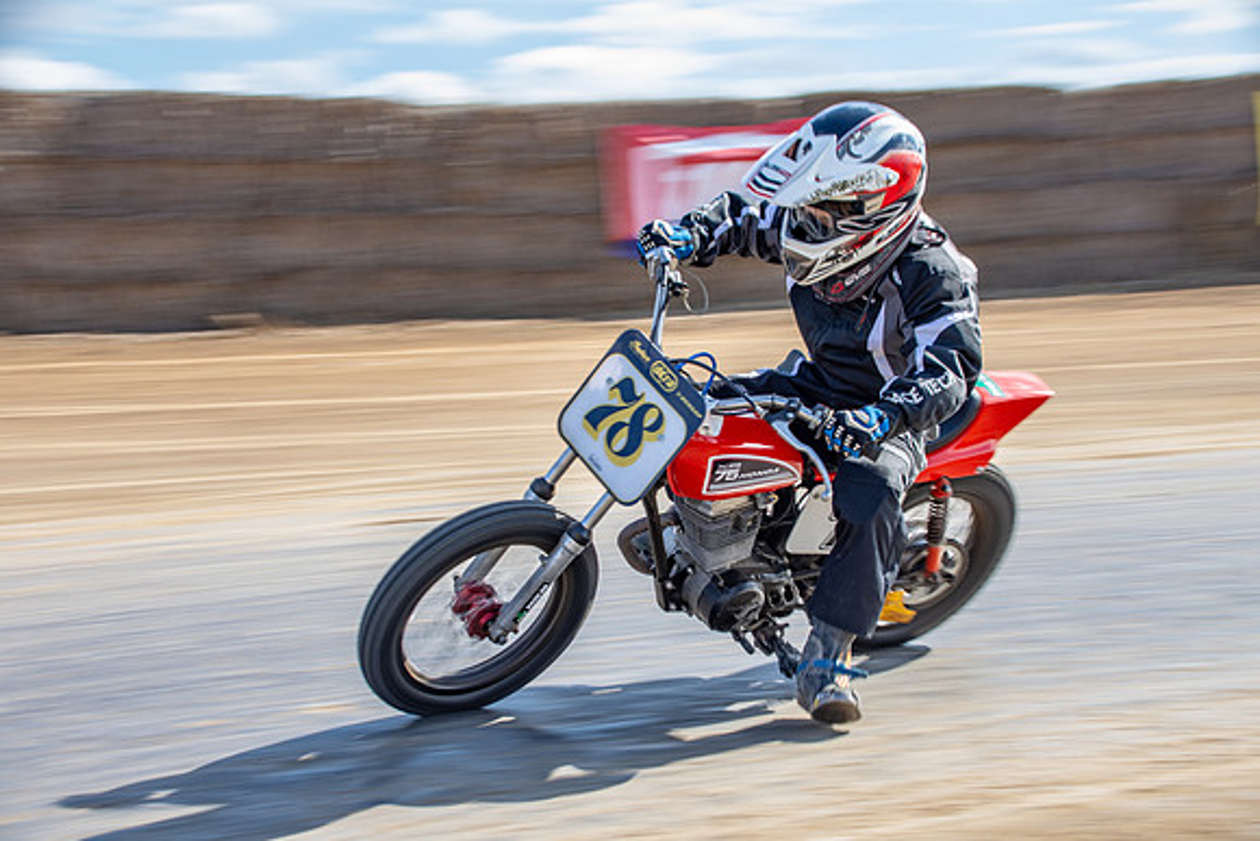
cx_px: 630
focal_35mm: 75
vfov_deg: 18.2
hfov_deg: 27.0
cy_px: 420
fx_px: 2625
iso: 100
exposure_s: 1/100
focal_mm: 50
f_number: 8
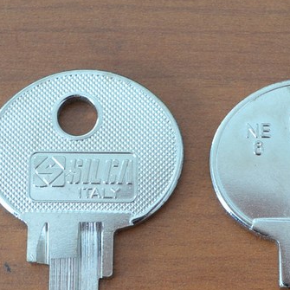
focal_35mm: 114
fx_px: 1081
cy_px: 281
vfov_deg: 15.1
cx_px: 190
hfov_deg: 15.3
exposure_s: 1/25
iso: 400
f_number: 4.2
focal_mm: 26
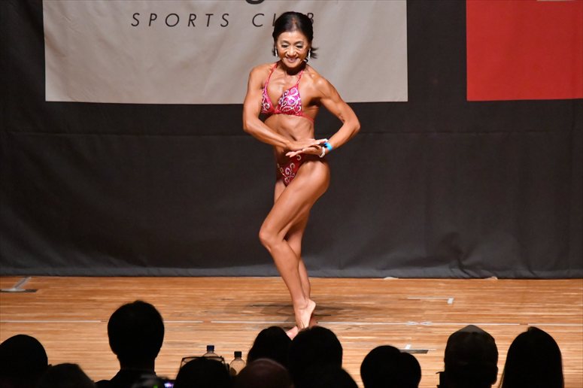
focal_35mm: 300
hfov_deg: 6.9
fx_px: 4856
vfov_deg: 4.6
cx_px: 292
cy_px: 194
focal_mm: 200
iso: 12800
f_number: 5.6
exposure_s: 1/400
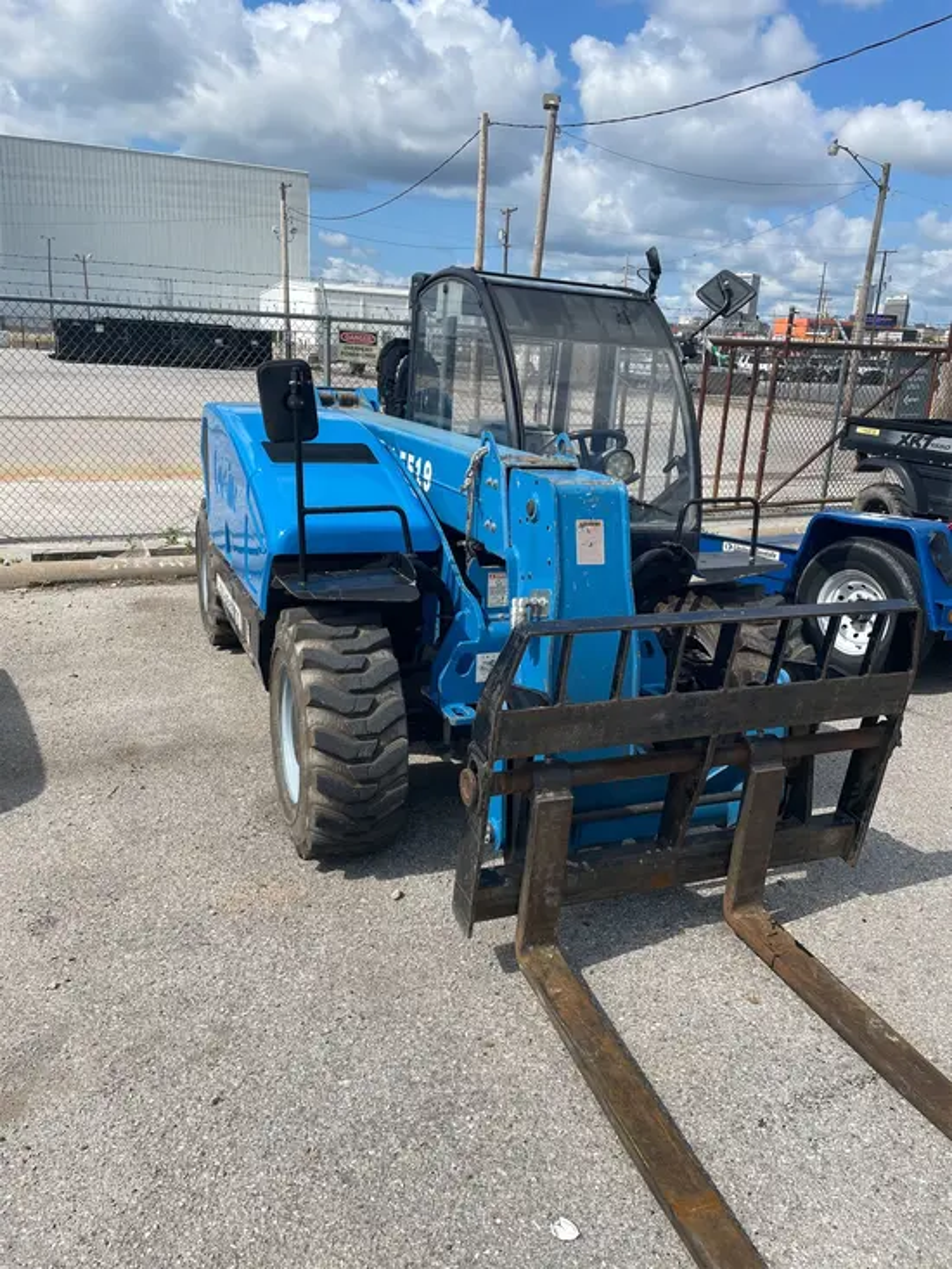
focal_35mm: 26
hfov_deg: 53.1
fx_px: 953
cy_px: 634
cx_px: 476
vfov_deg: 67.3
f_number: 1.6
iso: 32
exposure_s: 1/3509
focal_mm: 4.2
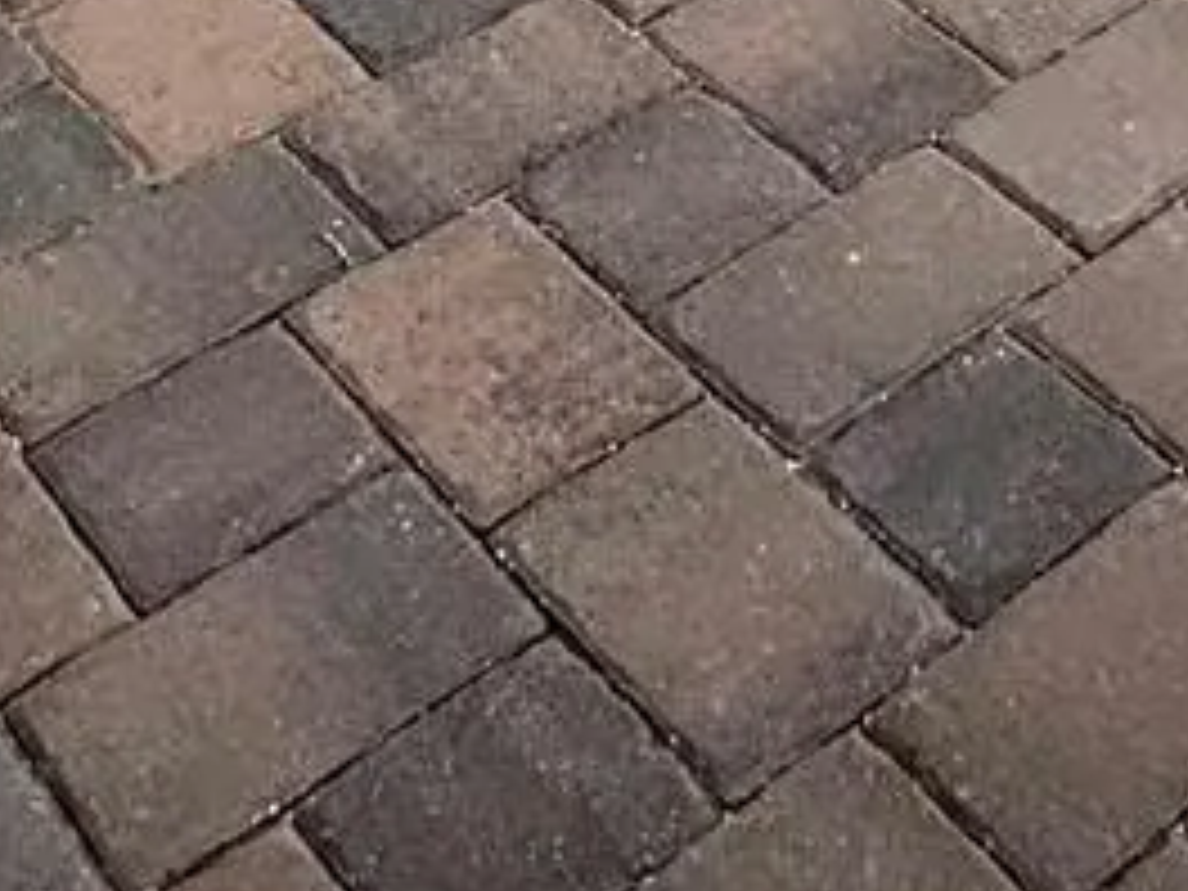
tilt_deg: -3.9
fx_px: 2917
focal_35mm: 85
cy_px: -1616
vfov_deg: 11.7
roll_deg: -0.4
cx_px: 1174
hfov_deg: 22.2
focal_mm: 2.22
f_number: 2.2
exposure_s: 1/2208
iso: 50
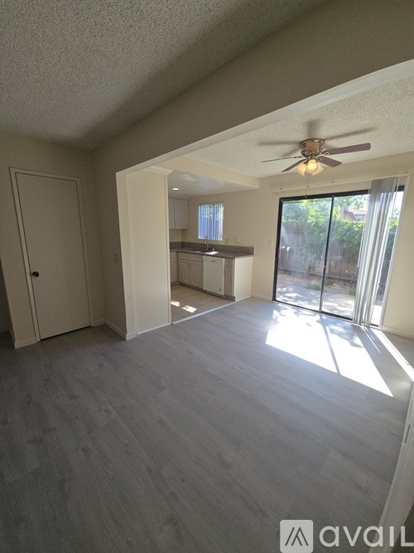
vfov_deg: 106.2
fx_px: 207
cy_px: 276
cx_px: 207
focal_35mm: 13
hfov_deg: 89.9
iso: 50
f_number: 2.2
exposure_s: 1/390
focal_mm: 2.2
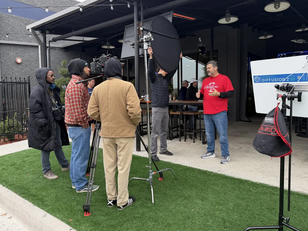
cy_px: 109
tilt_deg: -4.5
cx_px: 155
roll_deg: -0.8
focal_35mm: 26
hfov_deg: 67.3
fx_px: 231
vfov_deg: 53.0
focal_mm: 6.76
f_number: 1.78
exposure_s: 1/121
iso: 80
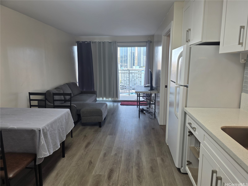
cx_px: 124
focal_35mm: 23
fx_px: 165
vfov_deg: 58.9
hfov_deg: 73.9
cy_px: 93
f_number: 1.7
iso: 64
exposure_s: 1/120
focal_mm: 6.3
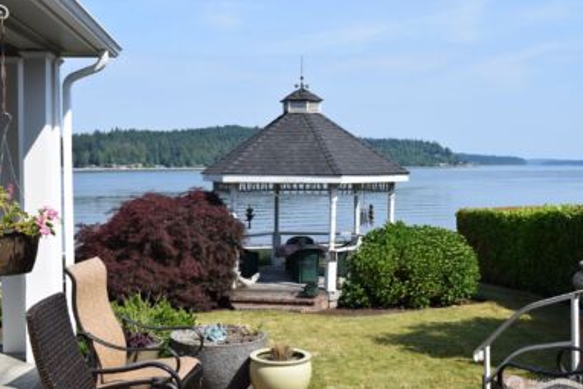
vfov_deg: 29.6
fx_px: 737
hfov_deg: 43.1
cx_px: 288
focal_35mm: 46
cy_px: 194
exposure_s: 1/320
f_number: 9
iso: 200
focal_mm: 29
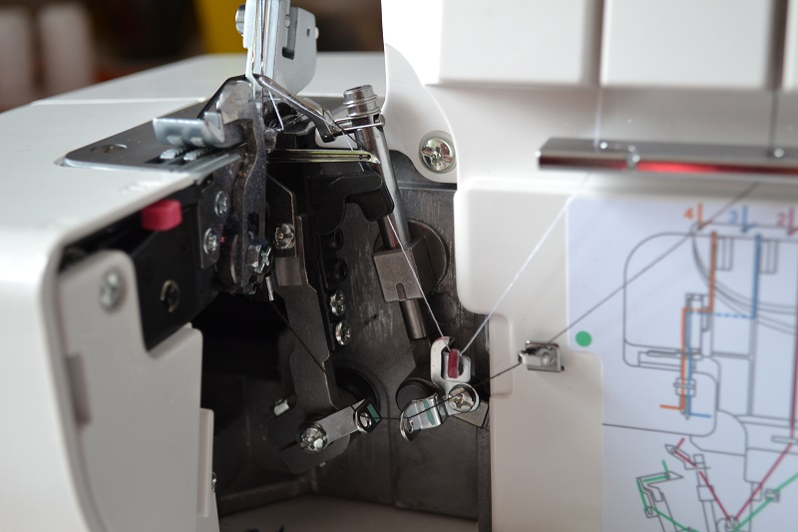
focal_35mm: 52
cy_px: 266
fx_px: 1163
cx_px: 399
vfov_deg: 25.7
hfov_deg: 37.9
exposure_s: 1/50
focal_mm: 35
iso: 400
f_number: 5
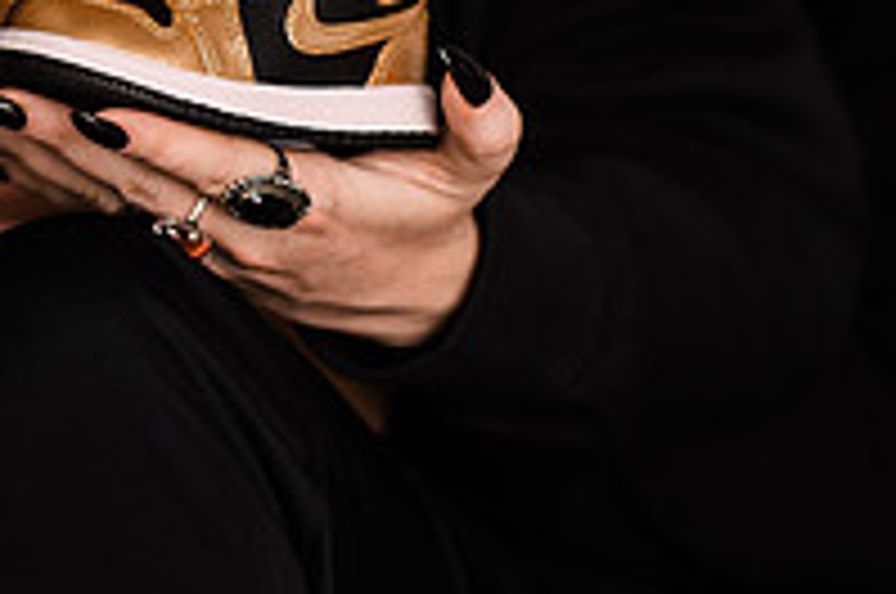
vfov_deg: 9.2
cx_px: -59
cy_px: -184
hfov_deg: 13.8
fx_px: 3628
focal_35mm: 146
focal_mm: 50
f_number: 2.5
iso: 200
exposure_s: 1/160
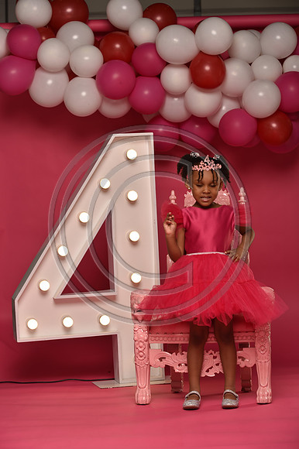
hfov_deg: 16.1
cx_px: 150
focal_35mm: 85
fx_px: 1060
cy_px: 224
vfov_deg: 23.9
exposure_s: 1/160
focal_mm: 85
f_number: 5.6
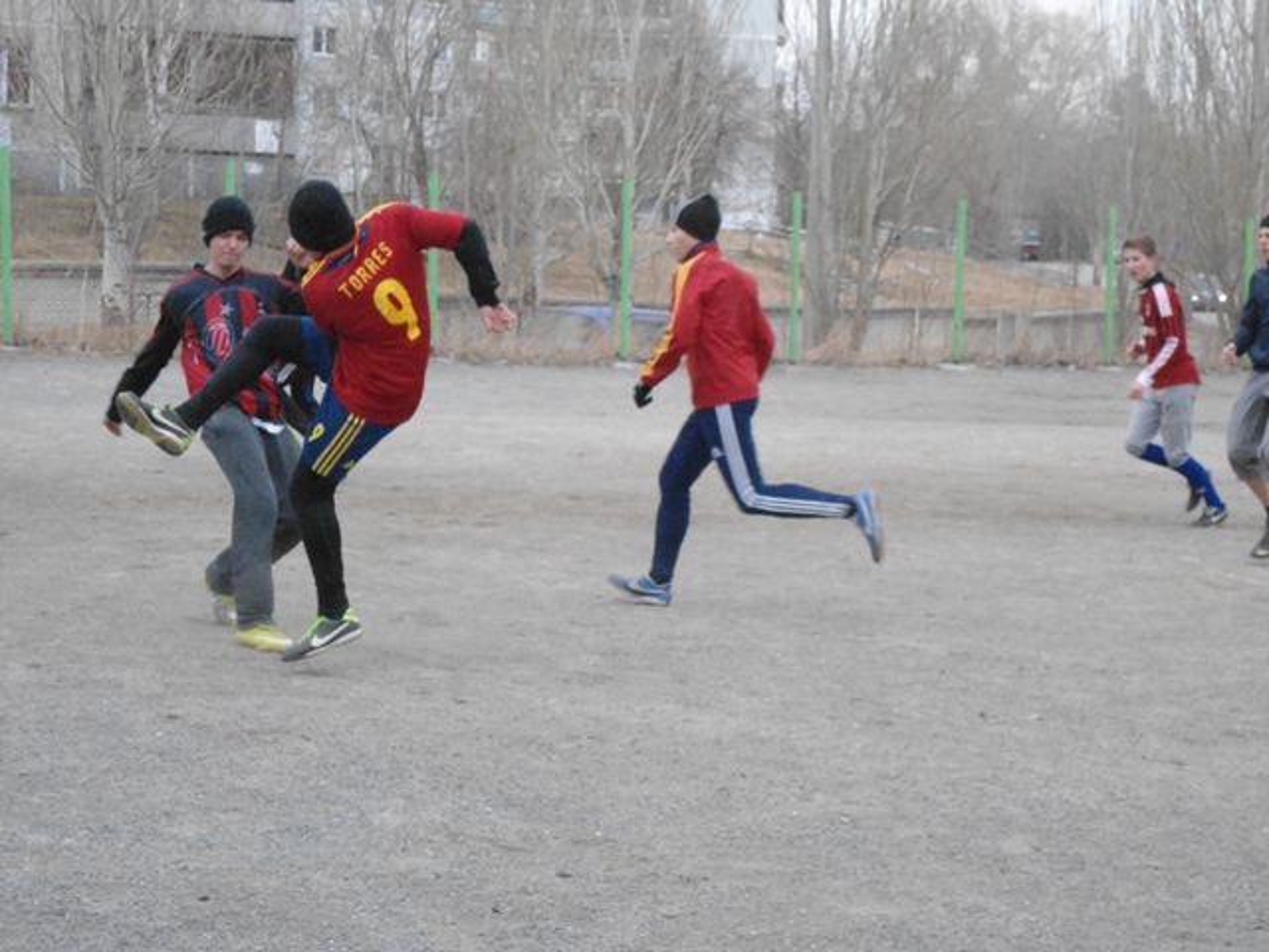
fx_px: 3226
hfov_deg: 22.3
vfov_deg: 16.8
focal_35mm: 88
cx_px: 634
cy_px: 476
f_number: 5.2
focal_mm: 15.7
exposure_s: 1/200
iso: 800
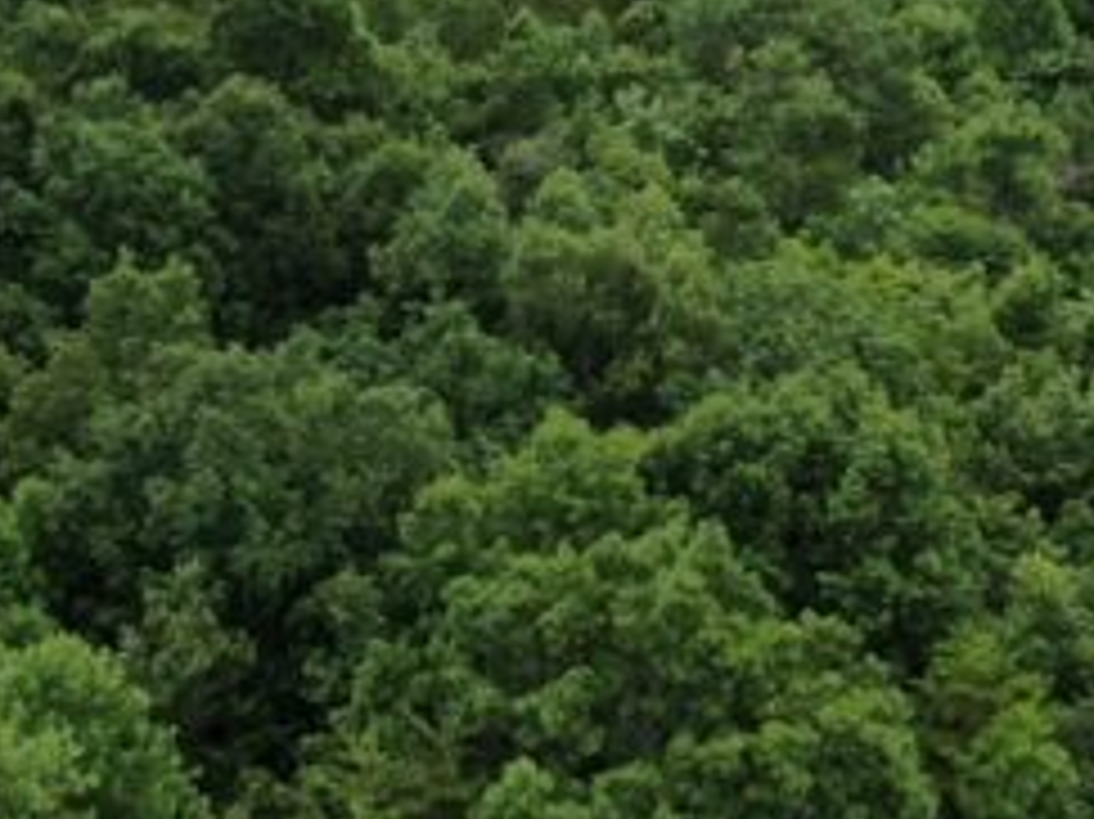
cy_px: -4
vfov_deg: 14.4
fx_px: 3190
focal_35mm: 101
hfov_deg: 19.4
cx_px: 666
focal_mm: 4.39
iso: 100
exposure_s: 1/1000
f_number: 2.8
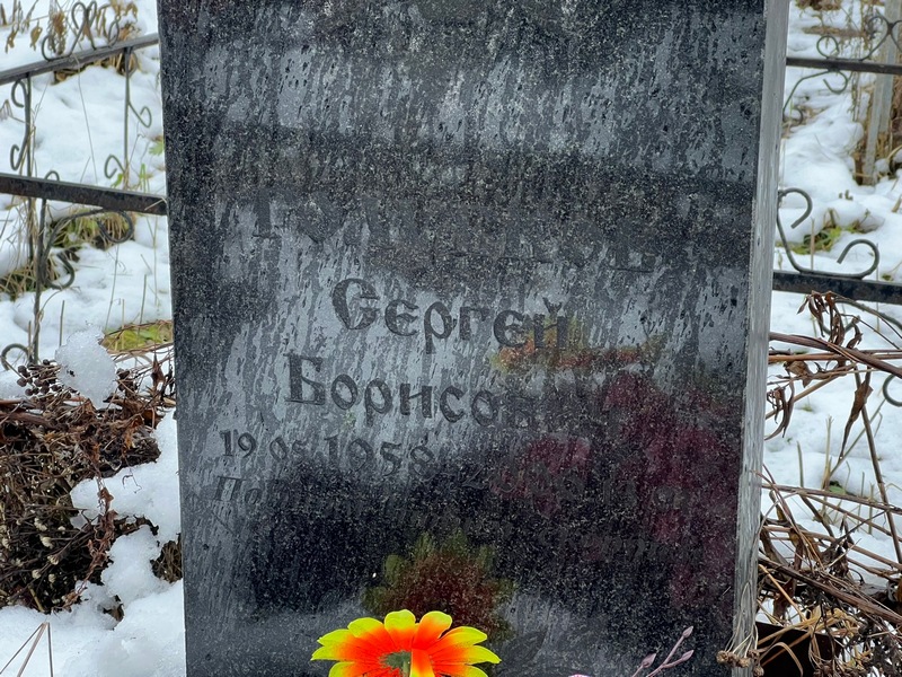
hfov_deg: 25.3
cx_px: 451
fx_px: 2006
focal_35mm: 77
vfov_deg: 19.1
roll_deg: -2.5
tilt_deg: -15.8
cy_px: 338
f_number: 2.8
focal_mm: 9
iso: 160
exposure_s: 1/99
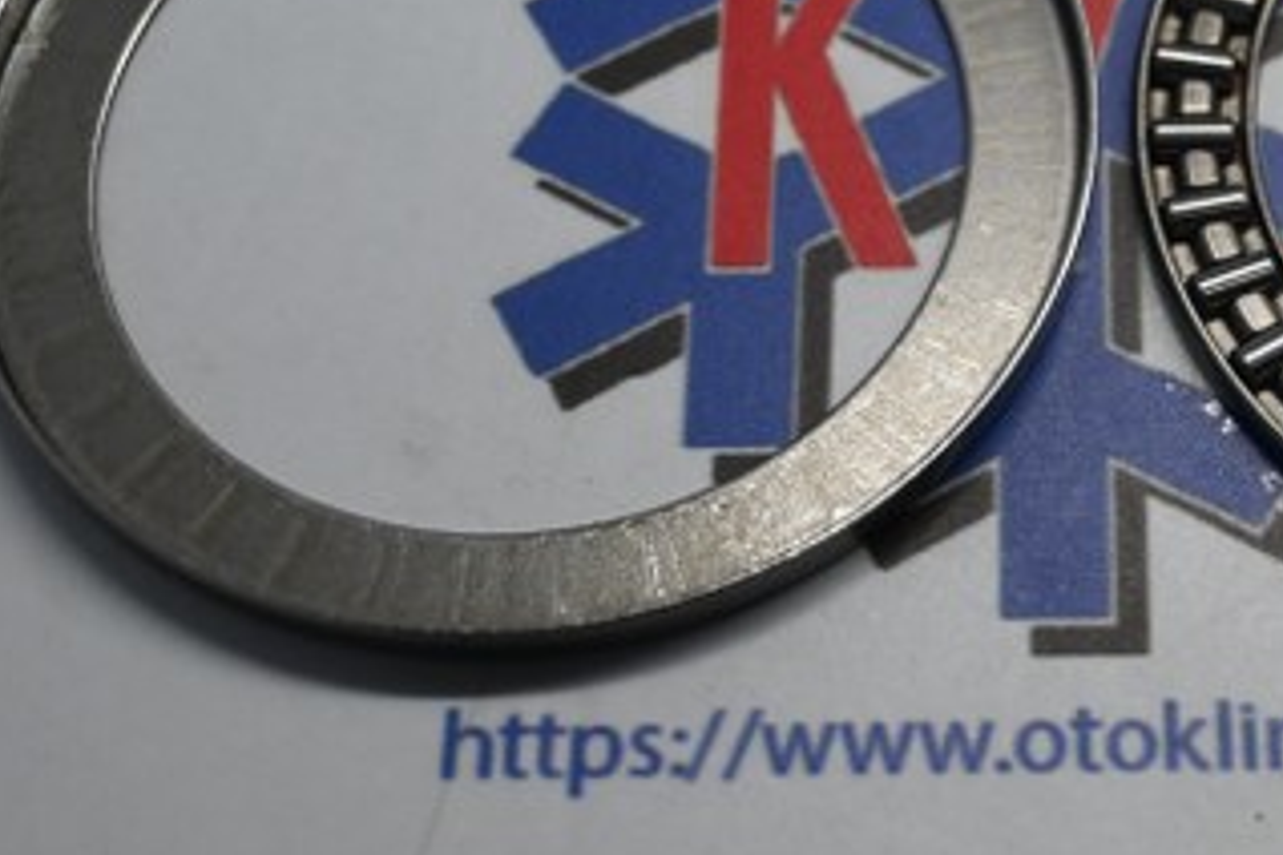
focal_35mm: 85
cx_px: 1061
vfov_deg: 16.0
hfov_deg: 23.5
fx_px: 3029
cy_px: 165
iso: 400
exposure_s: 1/160
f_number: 4.8
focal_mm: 30
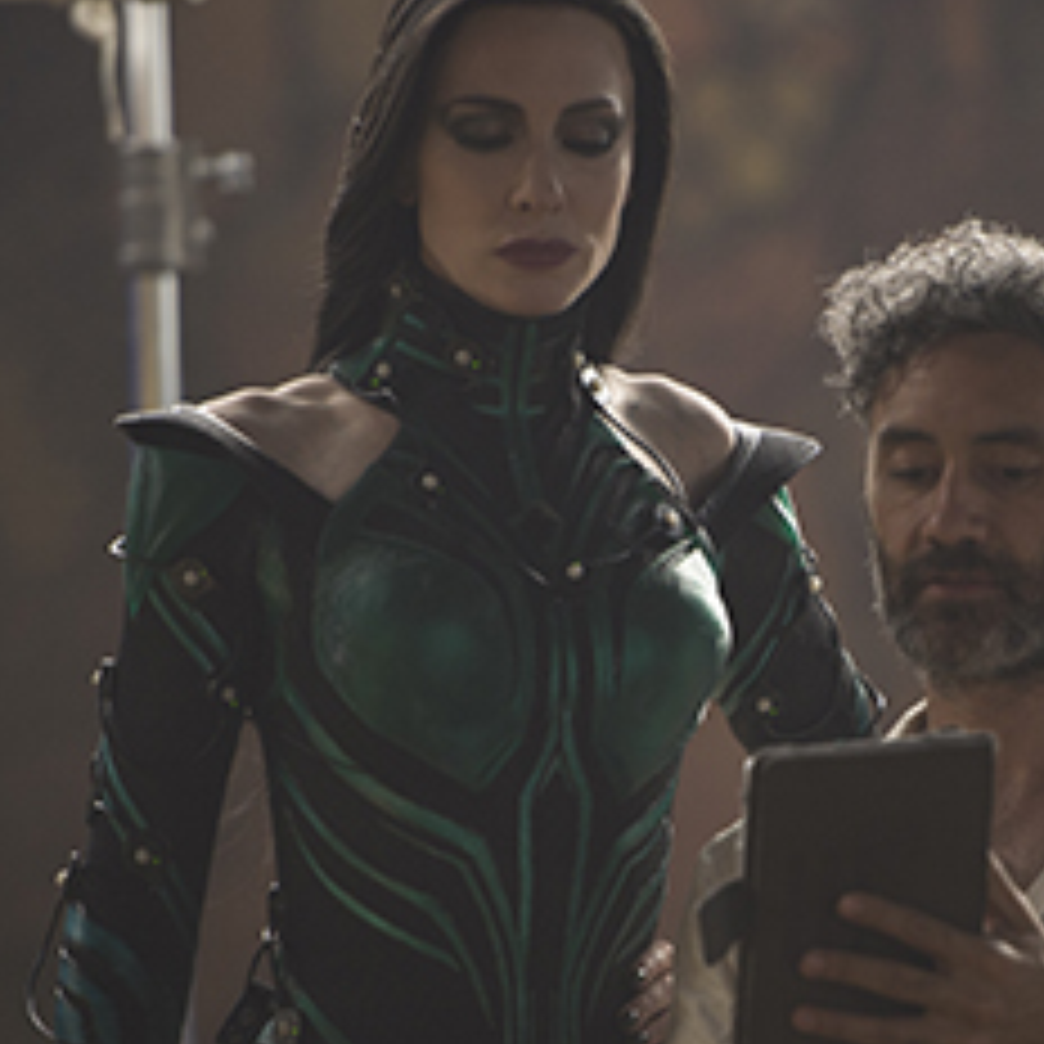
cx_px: 760
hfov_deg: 4.1
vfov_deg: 4.1
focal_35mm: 424
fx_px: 14468
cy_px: 666
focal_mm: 200
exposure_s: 1/160
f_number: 2.8
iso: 400
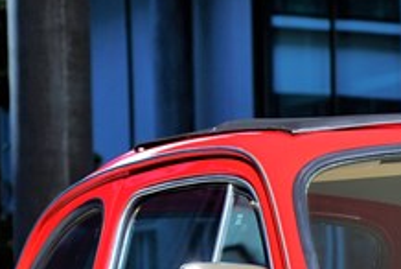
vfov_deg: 4.5
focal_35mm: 307
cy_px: 448
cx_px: 530
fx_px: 3424
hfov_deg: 6.6
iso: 100
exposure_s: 1/160
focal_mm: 70
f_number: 6.3
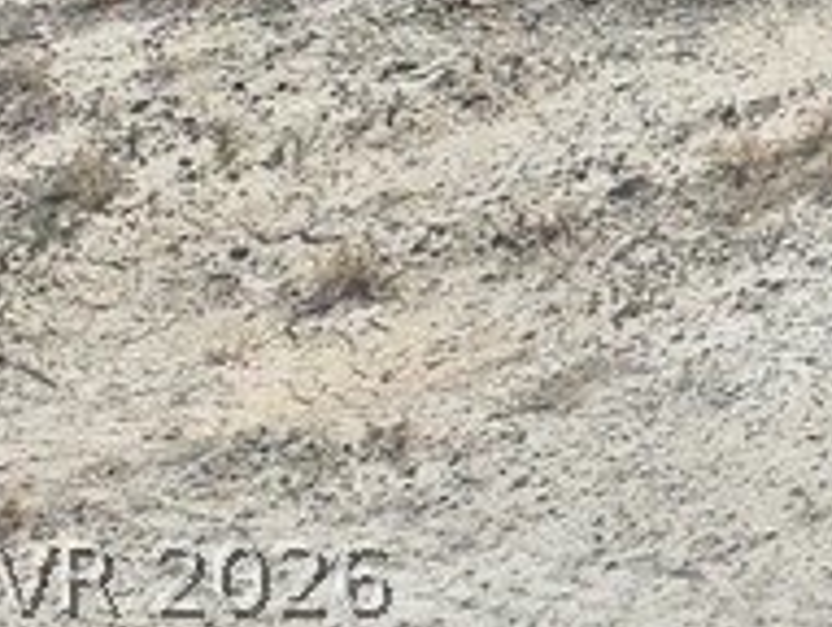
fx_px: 2962
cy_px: -1023
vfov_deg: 10.1
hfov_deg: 12.0
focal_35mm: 123
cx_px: 2143
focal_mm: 5.4
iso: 50
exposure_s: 1/7696
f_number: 1.8
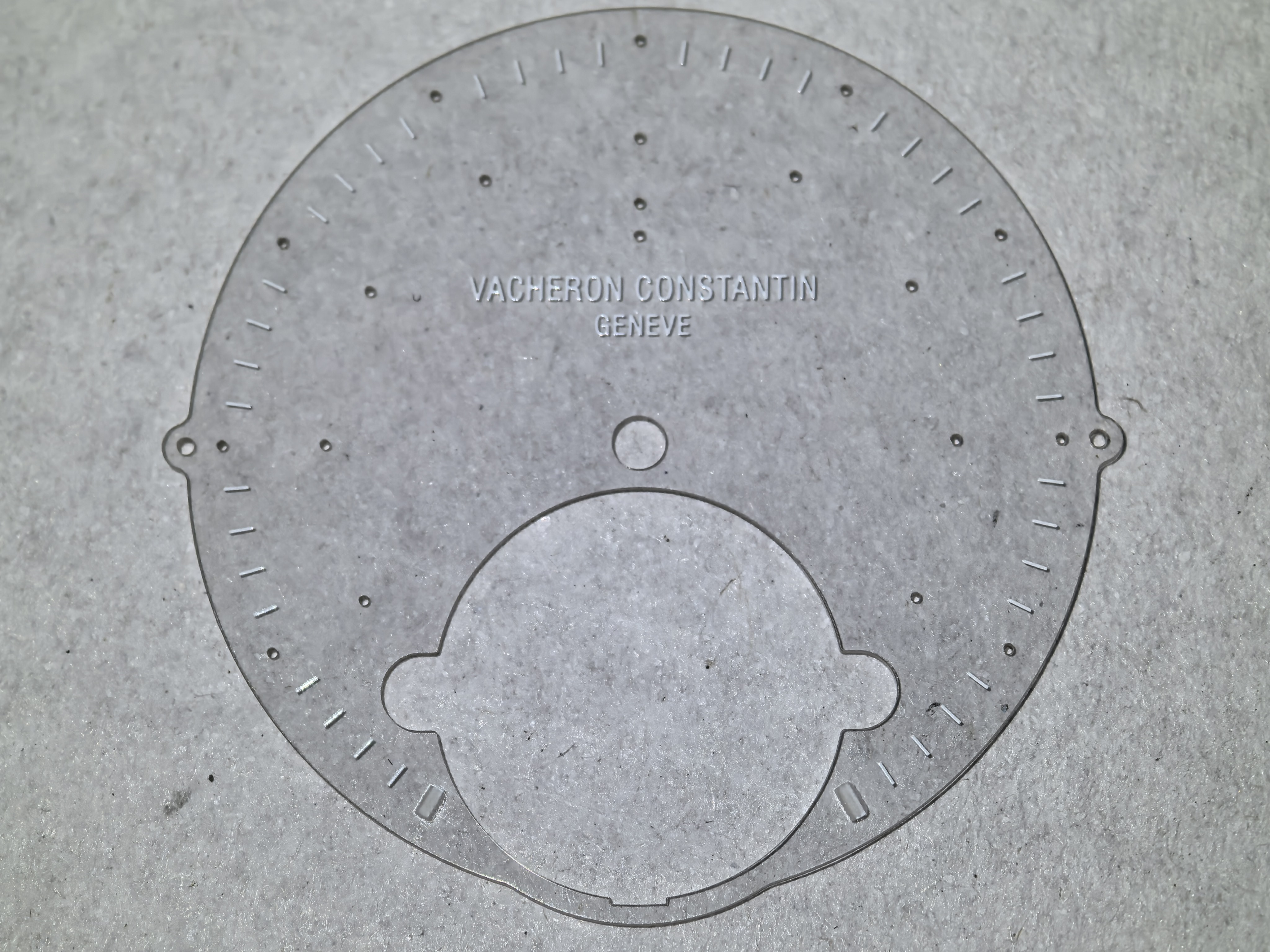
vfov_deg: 15.6
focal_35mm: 95
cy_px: 476
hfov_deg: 20.7
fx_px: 3485
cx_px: 635
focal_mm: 14.6
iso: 250
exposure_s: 1/100
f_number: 3
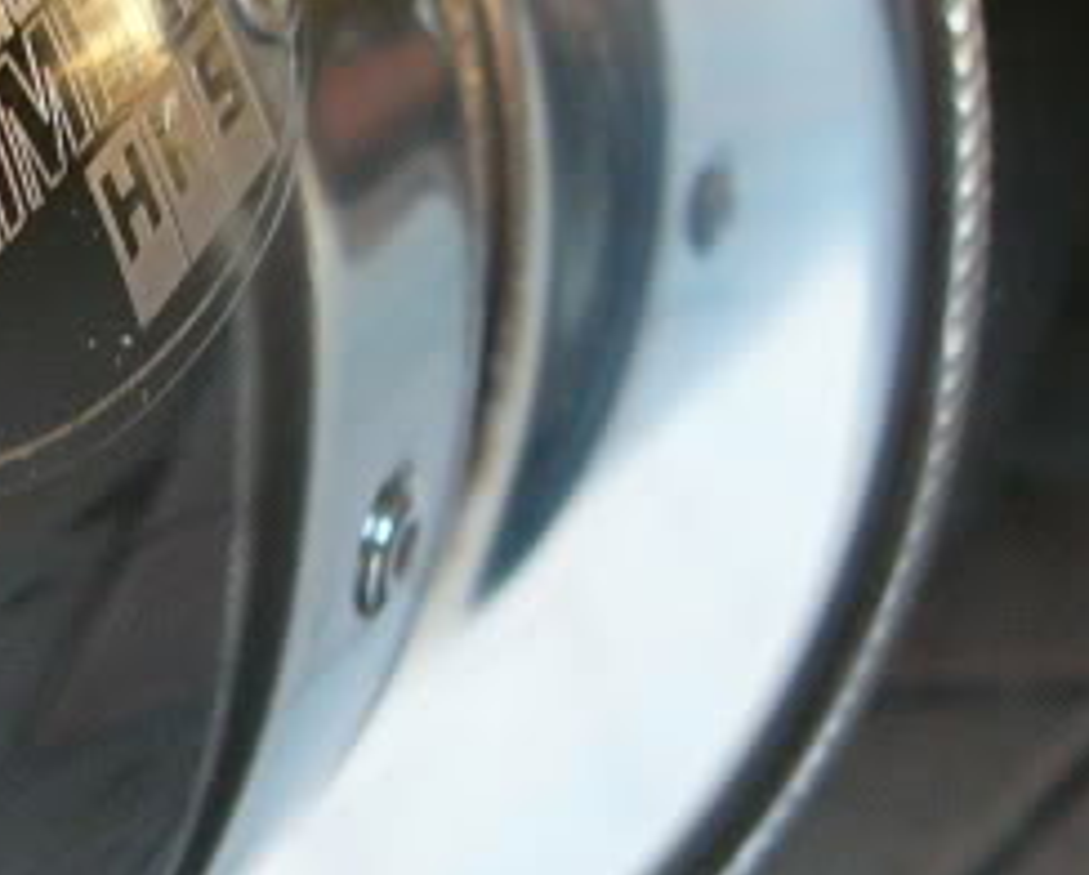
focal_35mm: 92
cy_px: 353
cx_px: 0
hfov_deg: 20.1
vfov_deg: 16.7
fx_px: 2970
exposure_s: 1/25
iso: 200
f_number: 2.8
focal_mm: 6
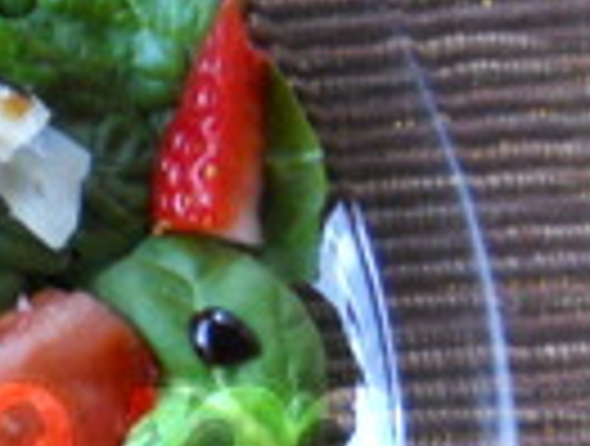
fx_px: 2991
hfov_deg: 10.6
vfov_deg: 8.5
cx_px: -482
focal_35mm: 175
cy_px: 462
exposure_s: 1/20
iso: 400
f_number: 3.4
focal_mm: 8.3
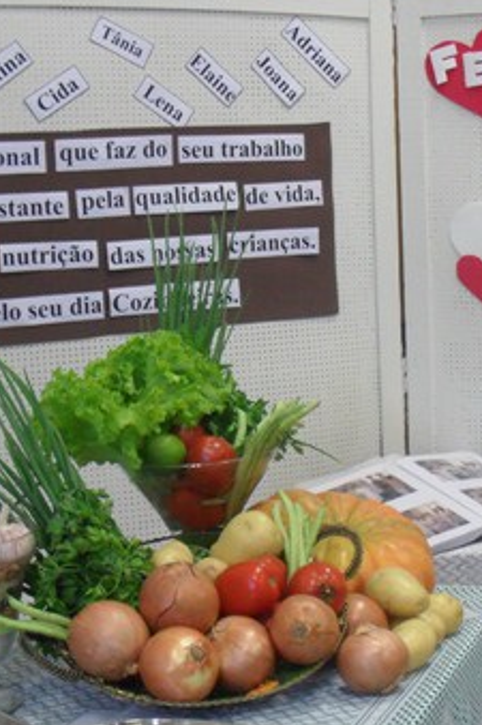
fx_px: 1387
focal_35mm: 69
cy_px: 427
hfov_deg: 19.4
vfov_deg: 29.2
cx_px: 420
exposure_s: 1/20
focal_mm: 6.3
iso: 200
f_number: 3.2
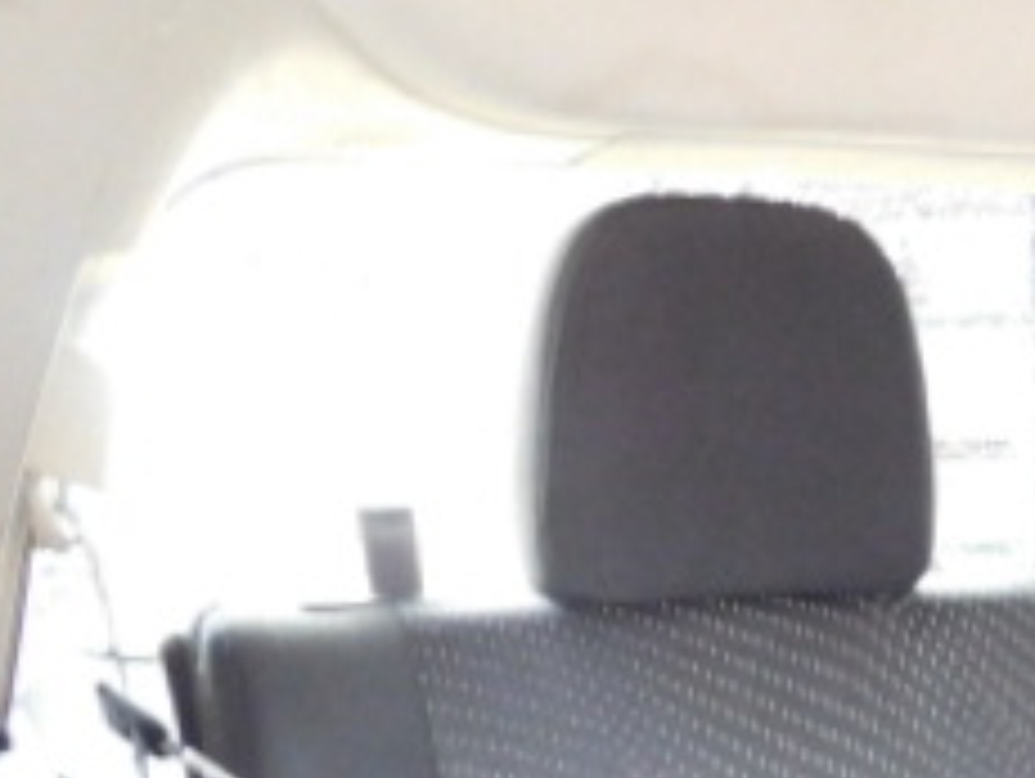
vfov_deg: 20.9
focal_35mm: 64
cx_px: 1233
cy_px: 1003
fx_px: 1916
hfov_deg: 26.9
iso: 800
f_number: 3
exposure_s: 1/8
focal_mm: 4
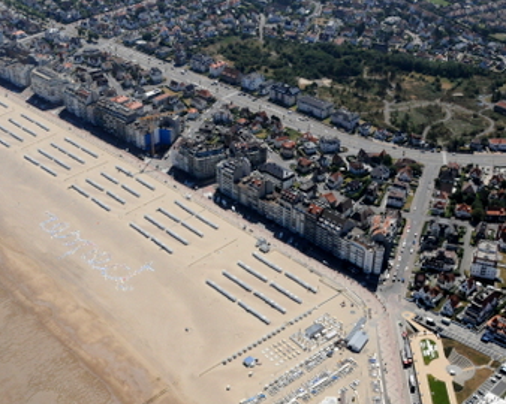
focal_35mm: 48
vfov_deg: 31.4
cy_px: 209
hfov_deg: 38.4
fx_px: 718
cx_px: 174
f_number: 16
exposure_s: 1/1000
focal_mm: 24
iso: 1250
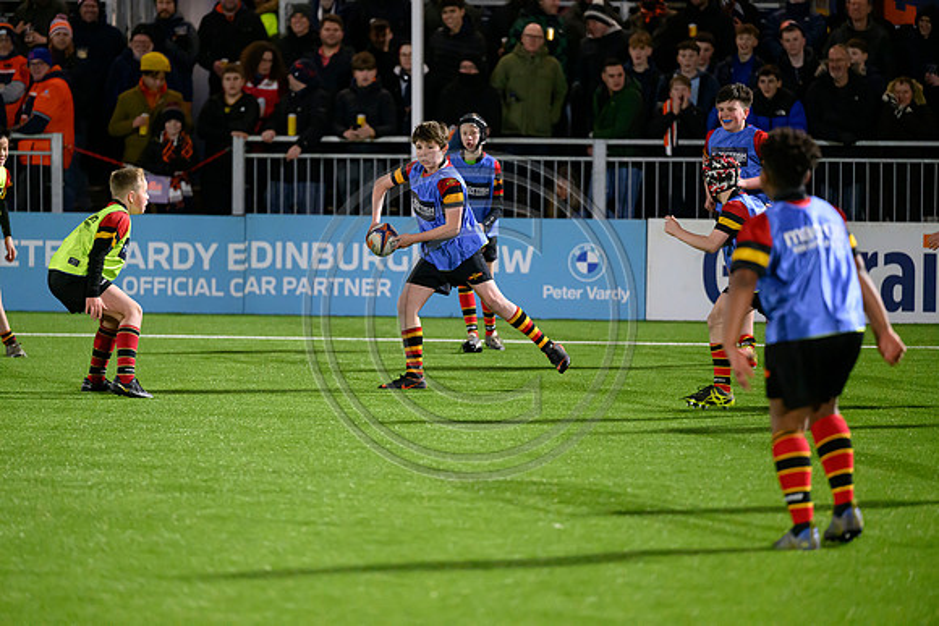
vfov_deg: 6.9
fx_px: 5218
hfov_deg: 10.3
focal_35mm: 200
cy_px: 313
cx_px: 470
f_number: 3.2
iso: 6400
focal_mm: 200
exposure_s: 1/1250
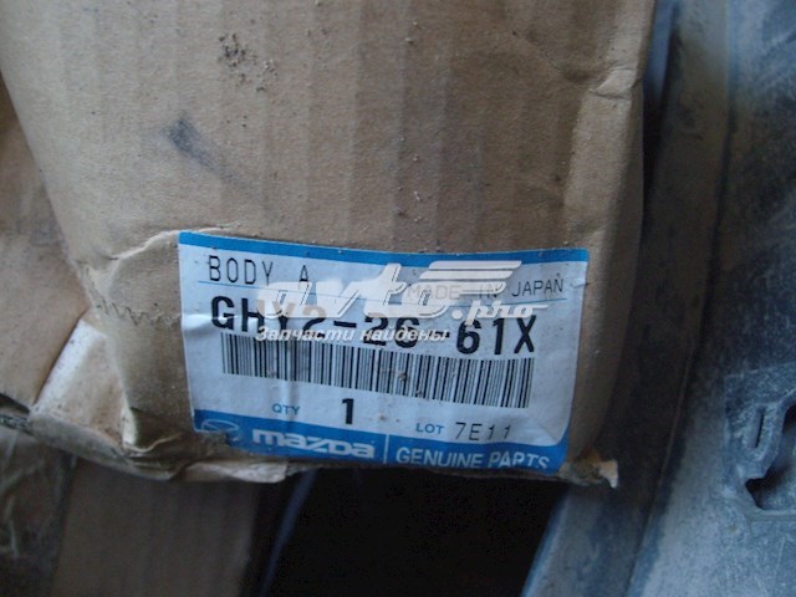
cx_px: 398
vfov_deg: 40.7
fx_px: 805
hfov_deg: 52.6
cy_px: 298
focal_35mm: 35
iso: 200
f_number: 2.8
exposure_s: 1/45
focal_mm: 5.8
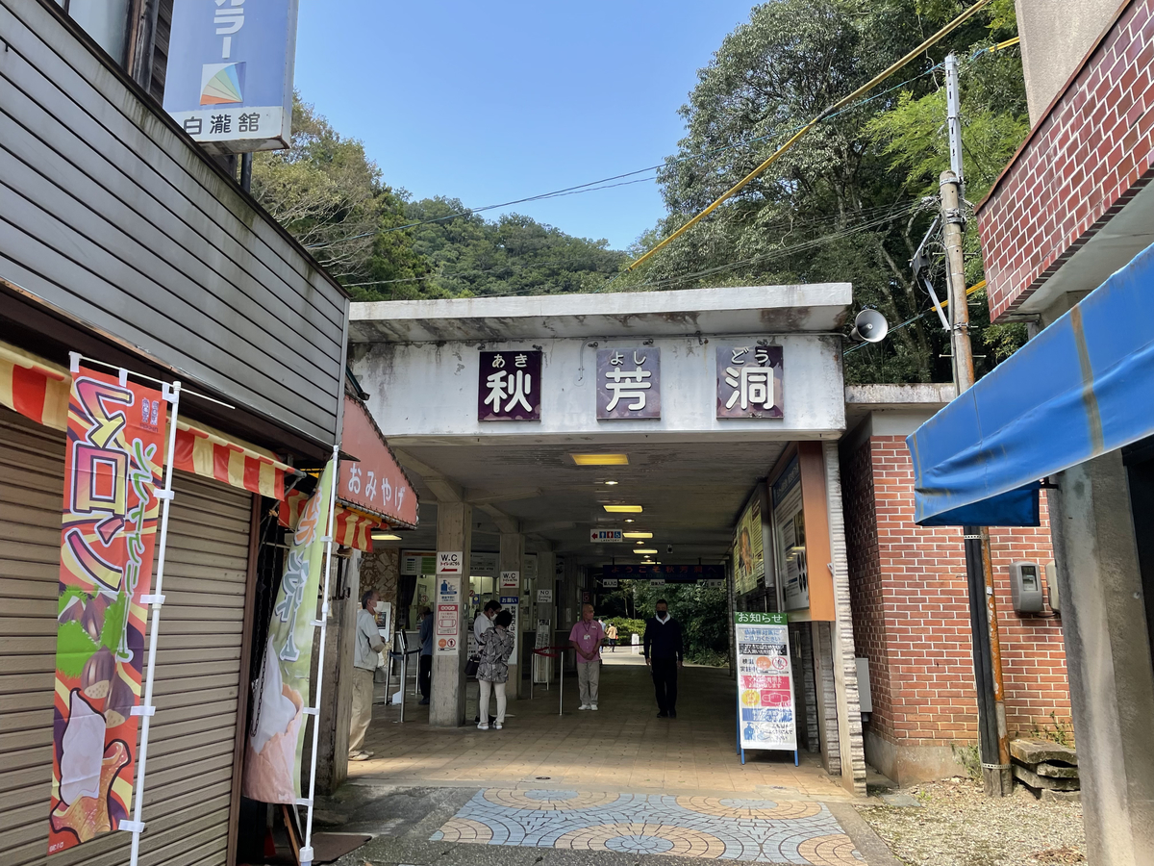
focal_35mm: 26
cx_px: 577
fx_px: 867
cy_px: 433
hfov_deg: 67.3
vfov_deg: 53.1
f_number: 1.6
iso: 32
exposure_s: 1/239
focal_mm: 4.2
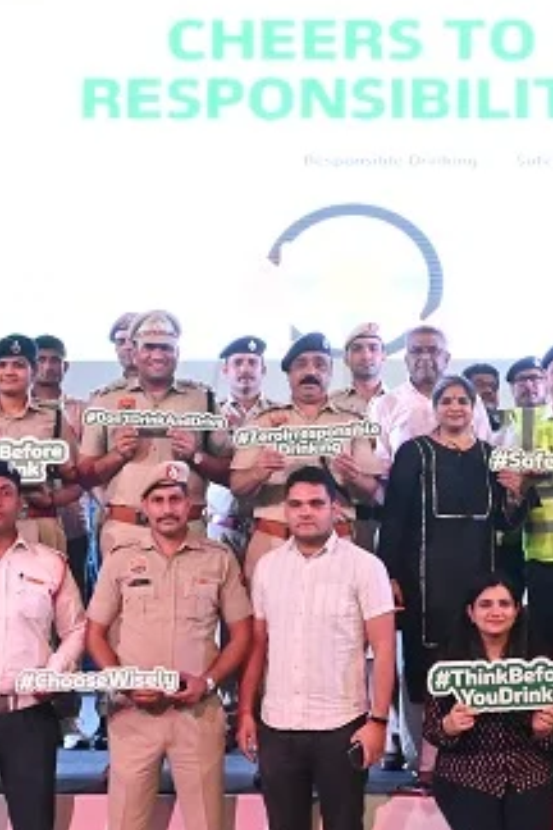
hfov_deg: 19.5
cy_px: 438
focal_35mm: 70
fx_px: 1602
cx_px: 366
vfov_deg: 29.0
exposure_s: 1/160
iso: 6400
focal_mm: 21.5
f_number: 6.3
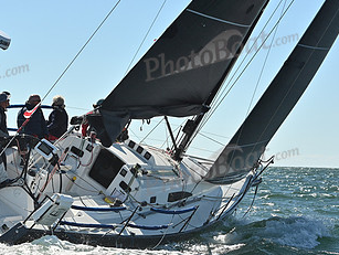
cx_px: 87
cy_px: 125
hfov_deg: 15.4
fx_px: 1245
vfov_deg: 11.7
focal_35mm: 127
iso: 320
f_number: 9
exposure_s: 1/1250
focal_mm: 70
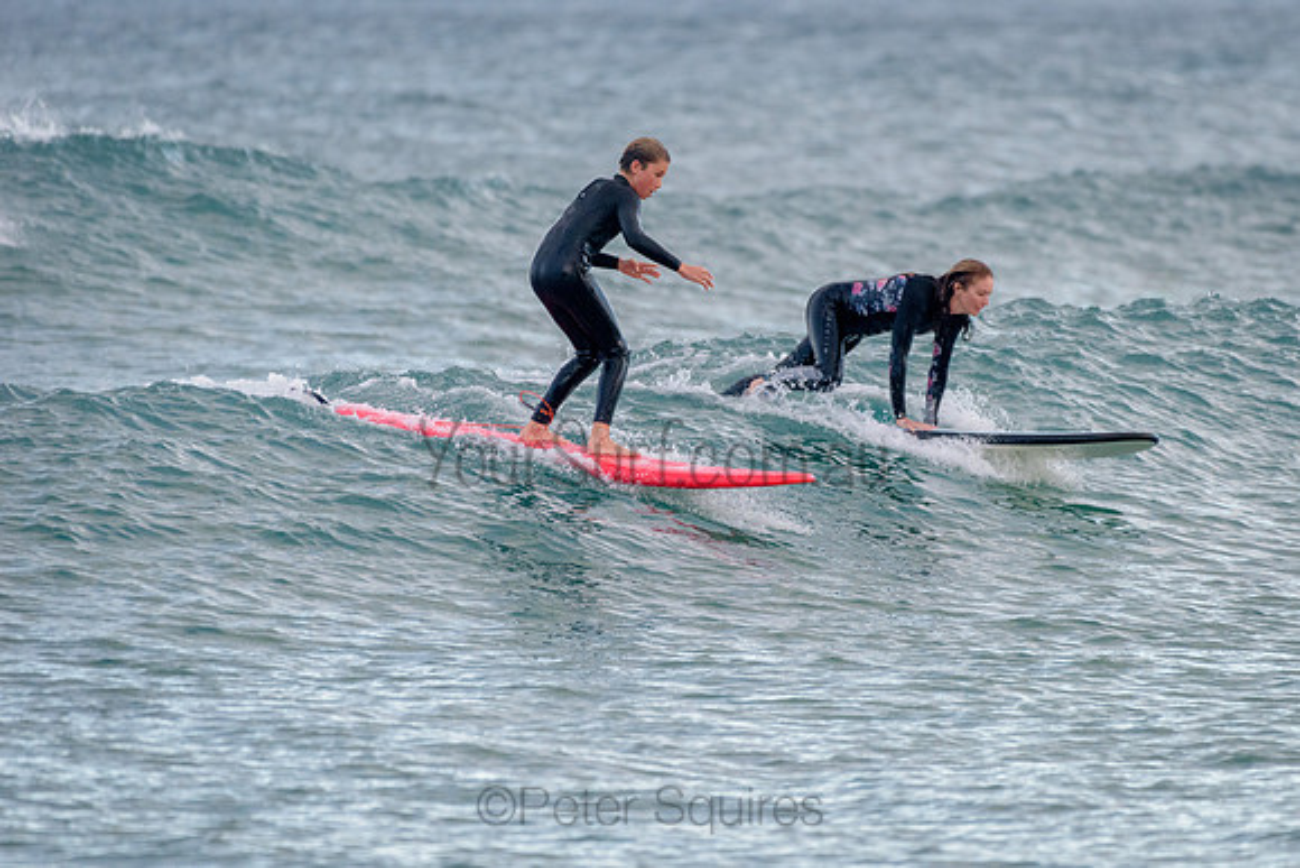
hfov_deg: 3.4
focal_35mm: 612
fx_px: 22098
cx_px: 795
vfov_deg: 2.2
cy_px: 435
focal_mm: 500
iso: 1000
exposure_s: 1/1250
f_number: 5.6
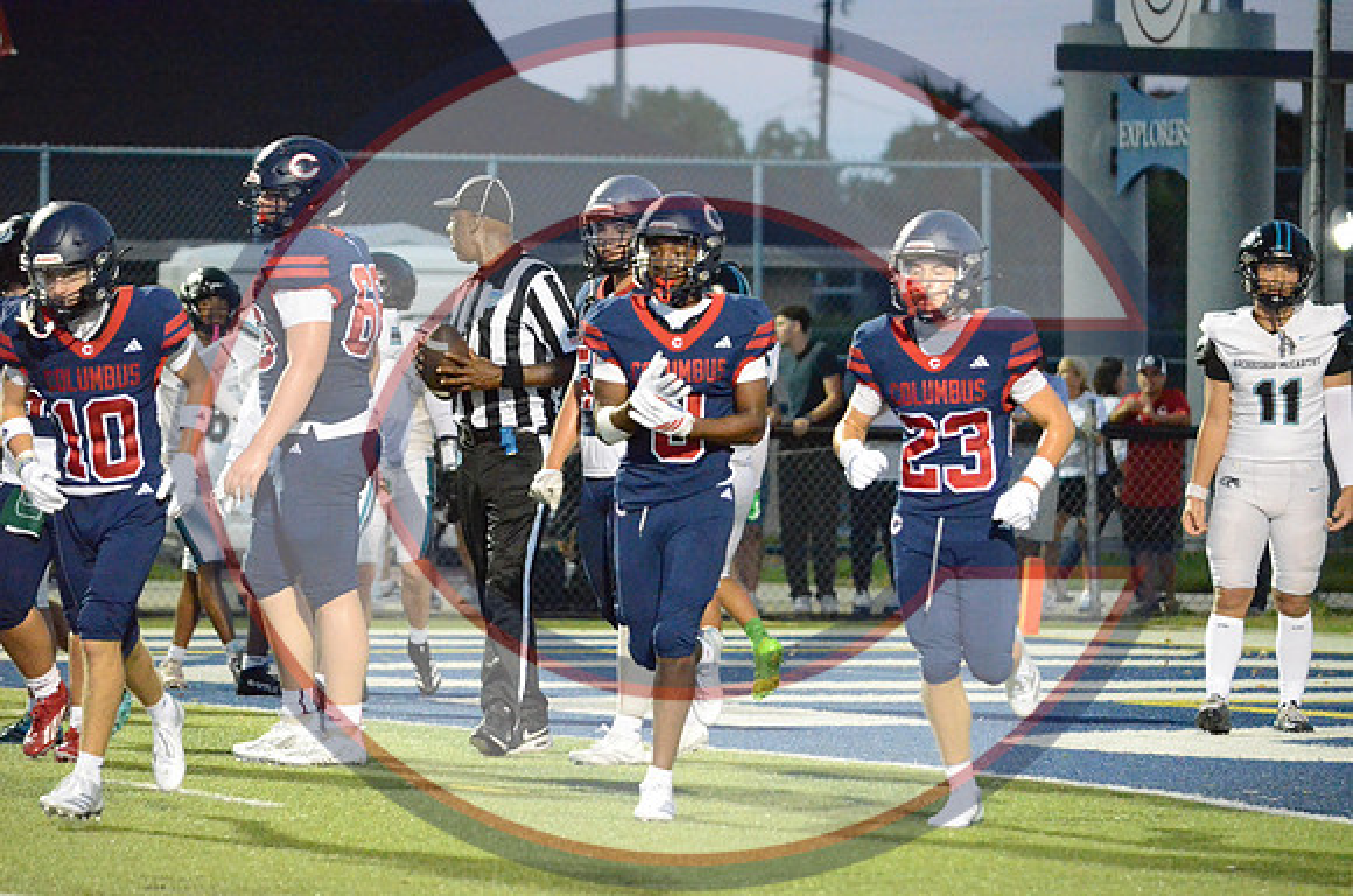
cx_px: 676
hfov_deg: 8.1
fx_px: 9563
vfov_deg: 5.4
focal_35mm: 255
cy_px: 448
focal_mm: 170
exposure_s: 1/250
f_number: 5
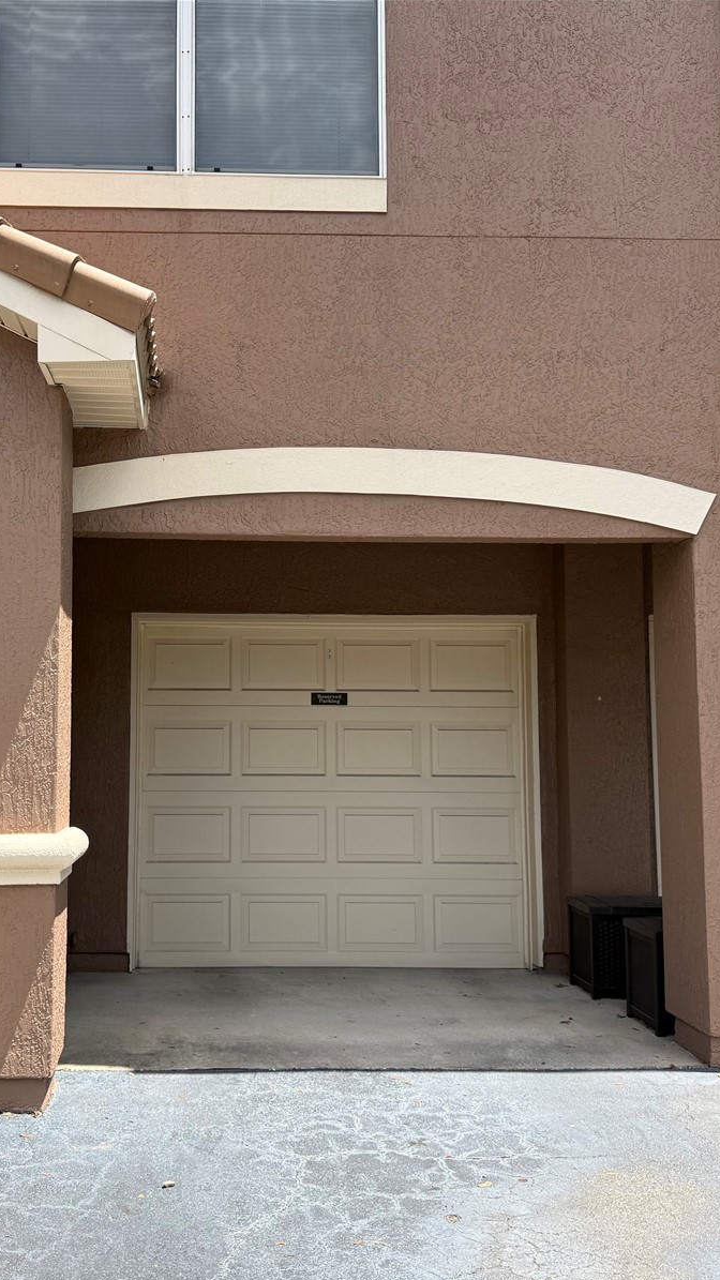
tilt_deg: +5.7
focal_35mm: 35
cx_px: 234
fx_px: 1188
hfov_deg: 33.4
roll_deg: +0.5
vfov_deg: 56.6
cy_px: 642
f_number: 1.78
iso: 80
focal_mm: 6.76
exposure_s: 1/1770
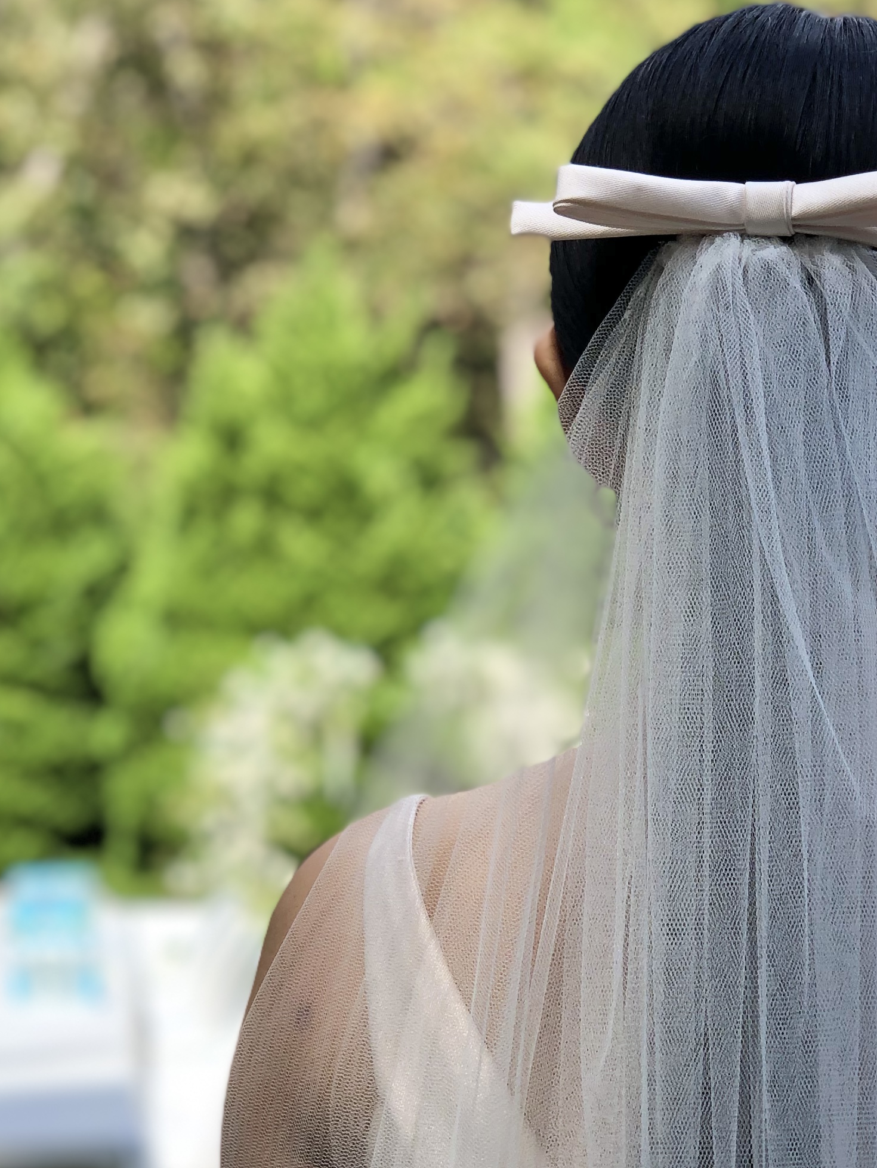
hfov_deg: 13.8
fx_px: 3613
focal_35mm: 107
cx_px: 591
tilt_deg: +0.4
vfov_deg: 18.4
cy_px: 685
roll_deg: +1.7
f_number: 2.4
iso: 16
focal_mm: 6
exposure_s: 1/281
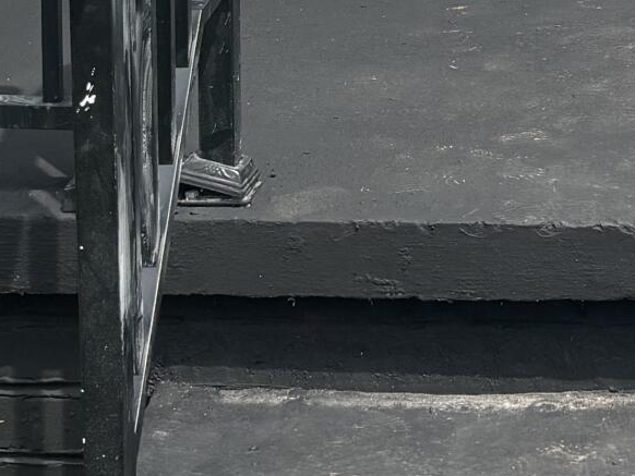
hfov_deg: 14.3
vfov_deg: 10.2
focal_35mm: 134
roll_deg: -0.7
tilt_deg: -2.7
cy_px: -499
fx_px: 2459
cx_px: 715
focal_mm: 5.96
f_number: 1.6
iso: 50
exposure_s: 1/2513
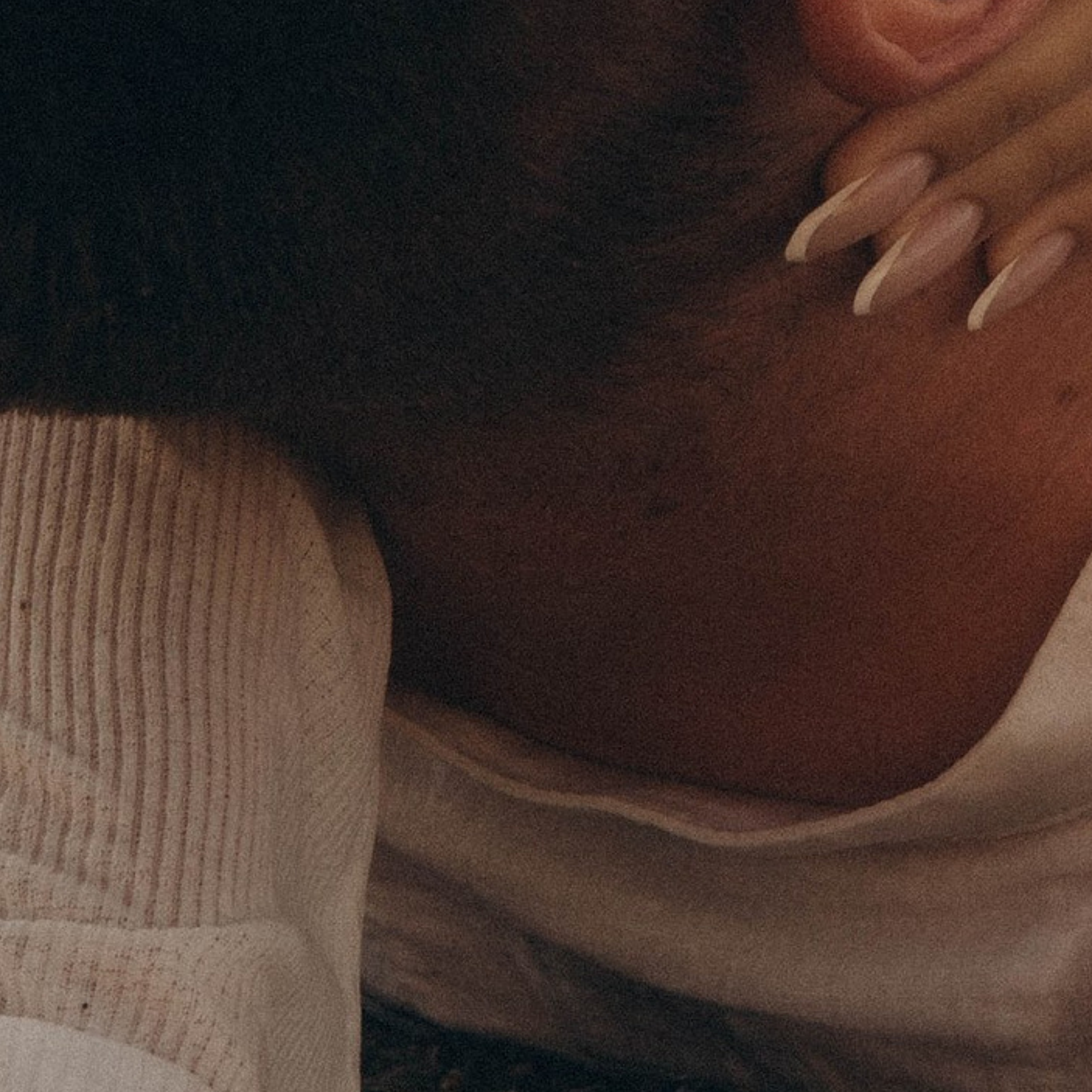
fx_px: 11100
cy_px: -725
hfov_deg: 5.6
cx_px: 1426
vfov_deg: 5.6
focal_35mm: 311
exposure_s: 1/500
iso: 500
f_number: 9
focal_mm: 67
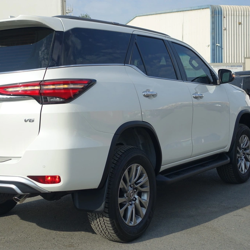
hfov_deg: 30.9
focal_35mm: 55
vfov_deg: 31.1
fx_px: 449
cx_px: 87
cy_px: 125
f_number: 4
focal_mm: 15.94
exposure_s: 1/320
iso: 125
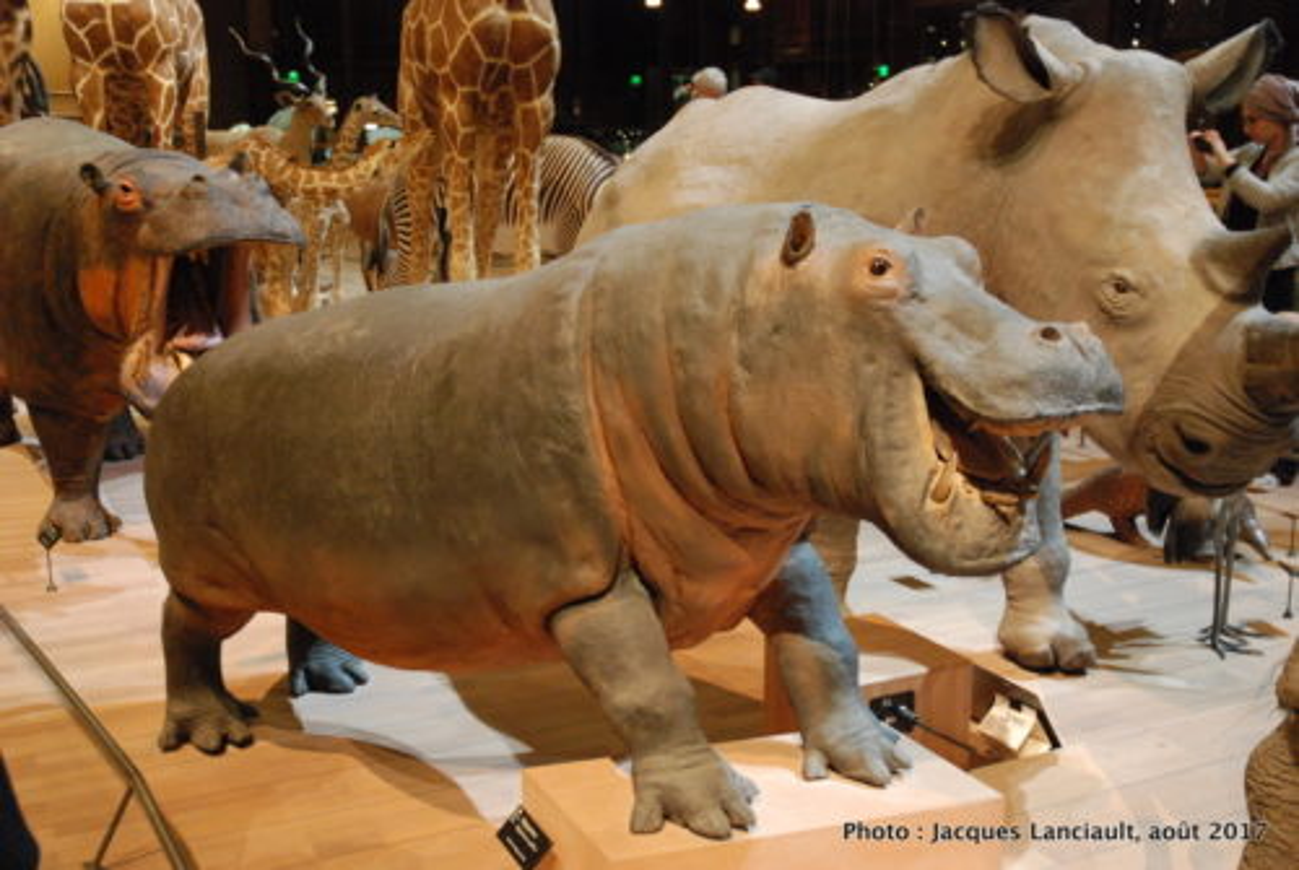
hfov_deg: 47.9
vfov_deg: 33.1
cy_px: 435
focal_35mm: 40
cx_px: 650
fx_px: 1464
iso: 1600
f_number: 3.8
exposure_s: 1/13
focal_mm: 27
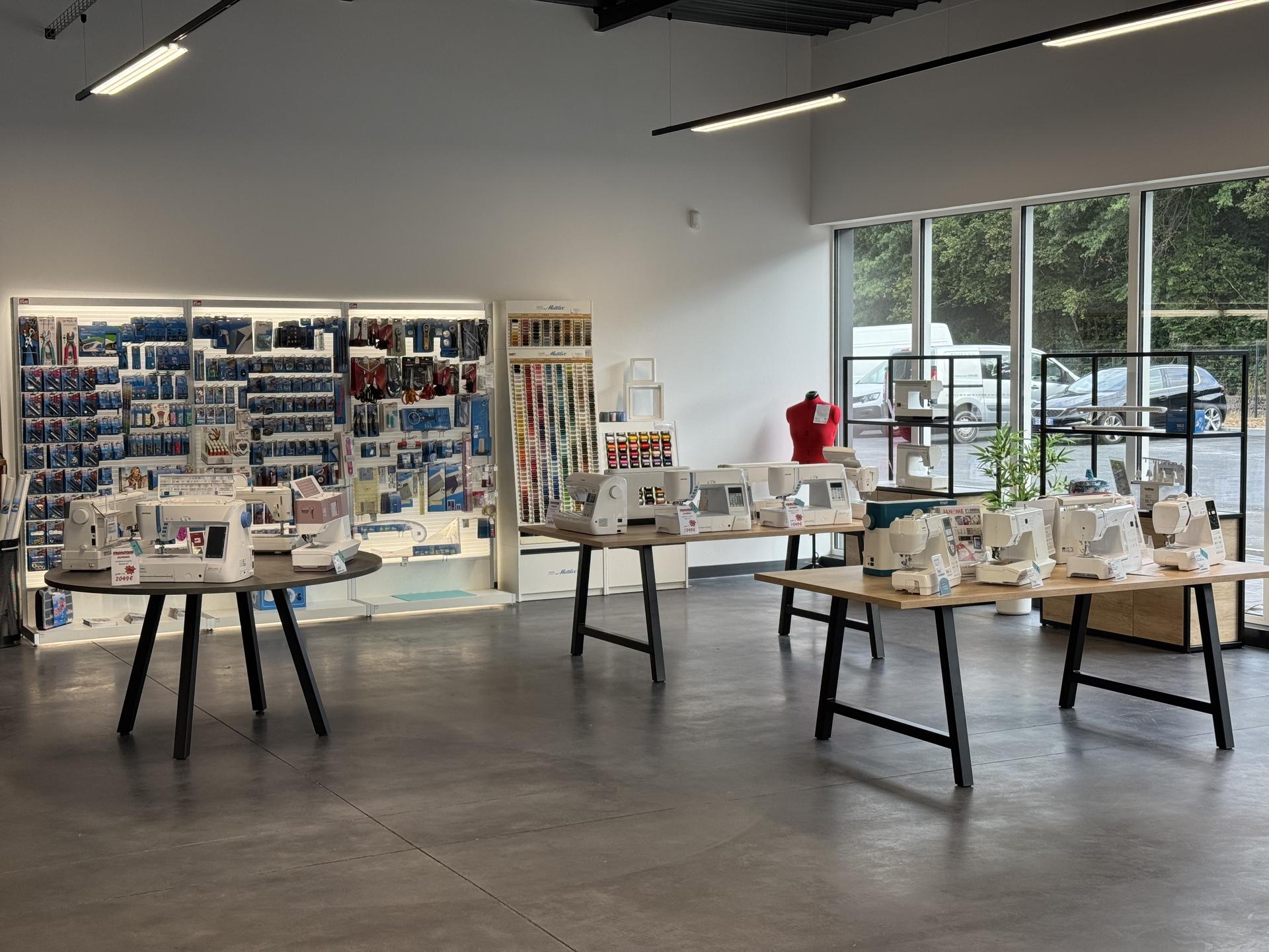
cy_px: 476
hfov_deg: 39.7
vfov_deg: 30.3
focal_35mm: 48
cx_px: 634
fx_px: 1760
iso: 80
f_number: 1.78
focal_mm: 6.76
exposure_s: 1/164
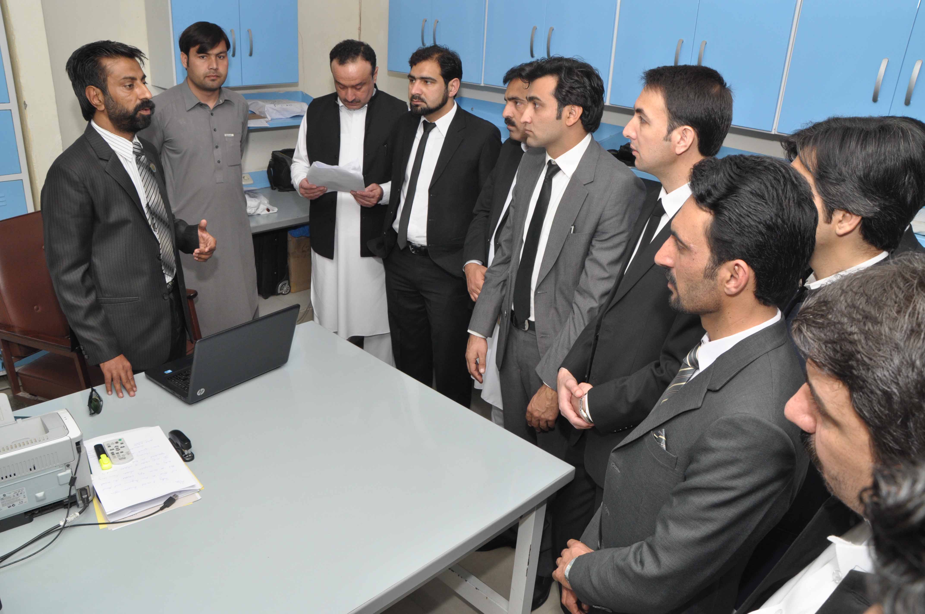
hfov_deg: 67.4
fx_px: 693
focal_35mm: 27
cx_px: 462
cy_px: 307
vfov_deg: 47.8
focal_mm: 18
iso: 500
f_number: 9
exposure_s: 1/125
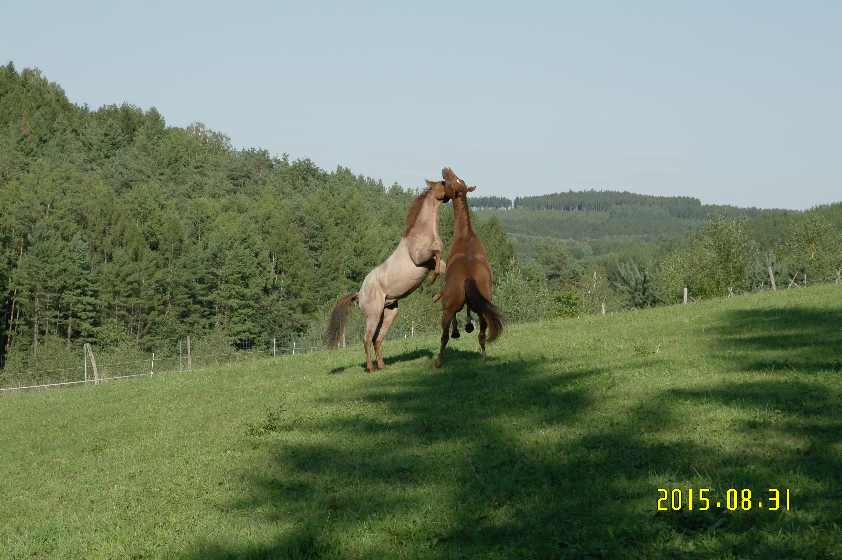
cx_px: 421
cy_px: 280
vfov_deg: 16.2
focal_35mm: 84
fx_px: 1963
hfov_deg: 24.2
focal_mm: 55
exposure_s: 1/180
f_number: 11
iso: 200
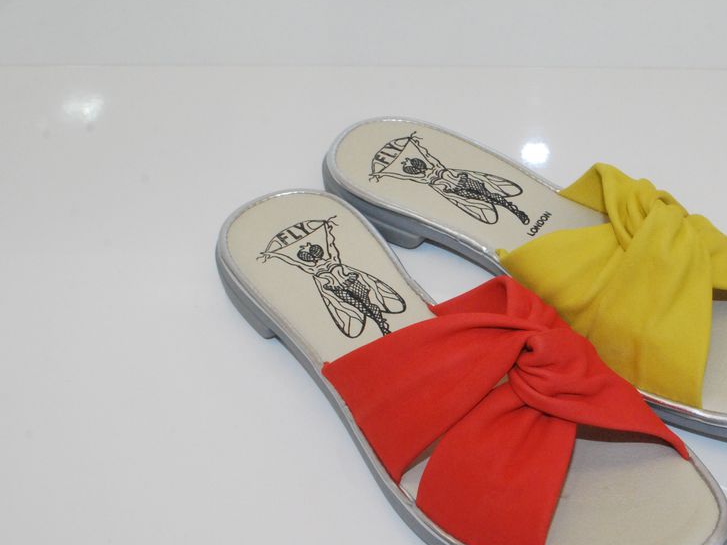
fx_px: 1197
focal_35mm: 57
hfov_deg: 33.3
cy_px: 313
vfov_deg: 25.6
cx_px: 518
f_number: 13
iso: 1600
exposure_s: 1/200
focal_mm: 24
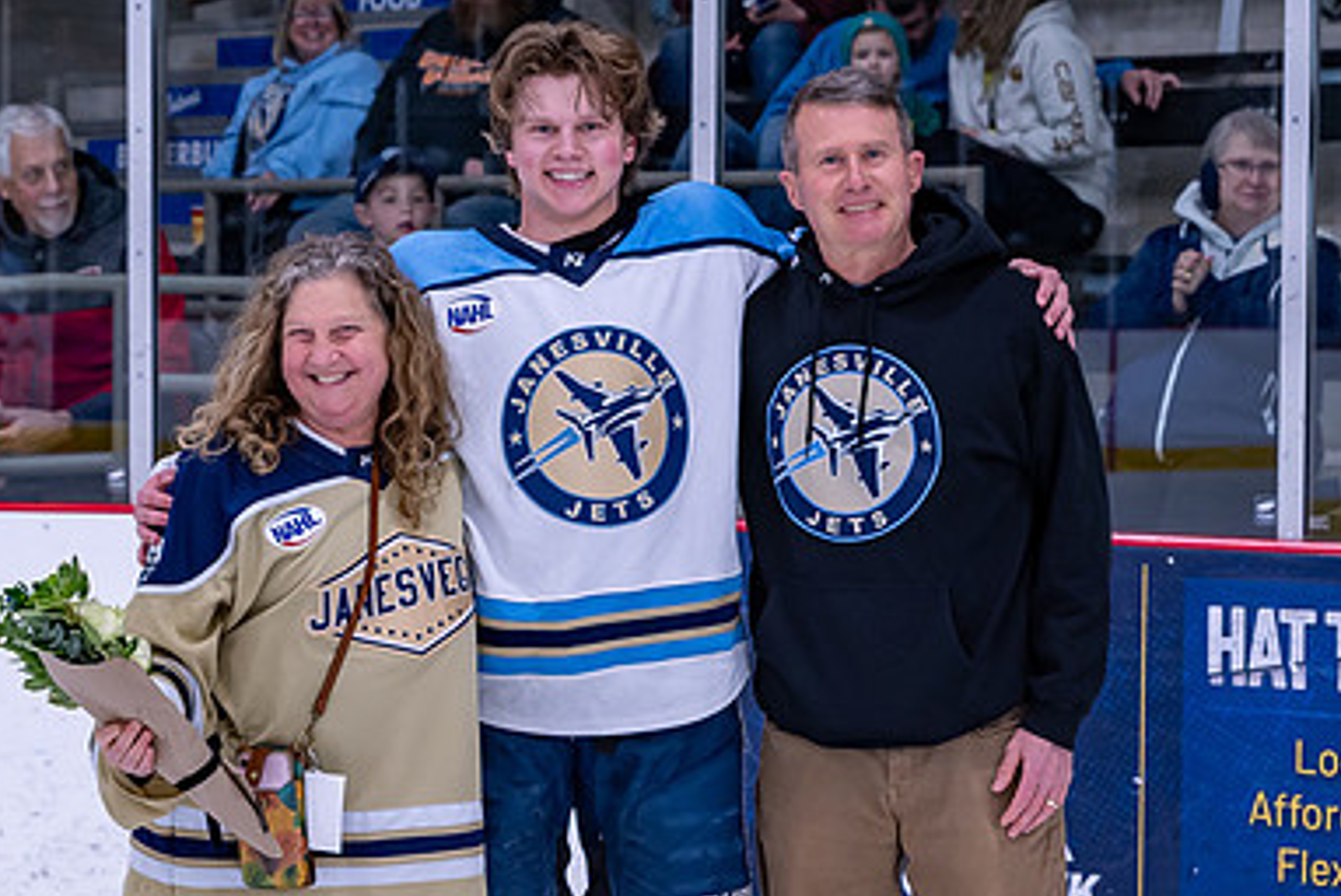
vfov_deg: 11.3
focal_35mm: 121
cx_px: 574
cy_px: 537
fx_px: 4511
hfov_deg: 16.9
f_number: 4
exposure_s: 1/250
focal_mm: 50
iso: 320
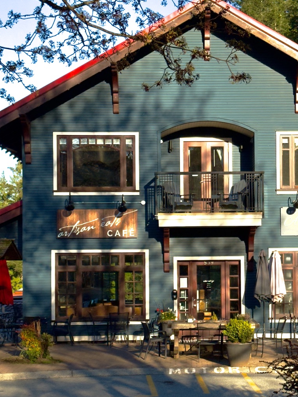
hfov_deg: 19.6
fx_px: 861
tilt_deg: +2.6
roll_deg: +0.5
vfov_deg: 25.9
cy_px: 236
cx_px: 196
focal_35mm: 75
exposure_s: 1/7143
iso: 64
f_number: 1.78
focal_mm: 6.76
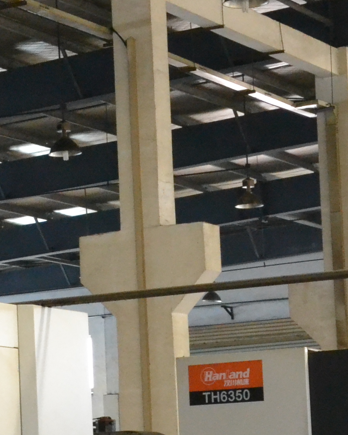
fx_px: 2099
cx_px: 46
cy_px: 264
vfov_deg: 11.8
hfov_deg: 9.4
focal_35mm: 163
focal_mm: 28
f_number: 9
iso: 3200
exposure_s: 1/60
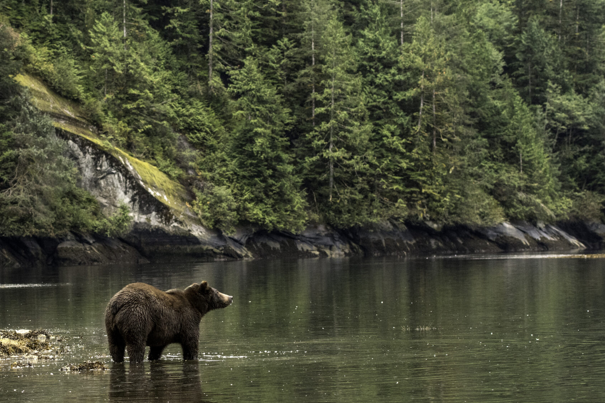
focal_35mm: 194
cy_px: 261
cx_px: 149
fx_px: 3256
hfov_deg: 10.6
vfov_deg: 7.1
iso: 1600
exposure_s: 1/800
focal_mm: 85
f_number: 5.6
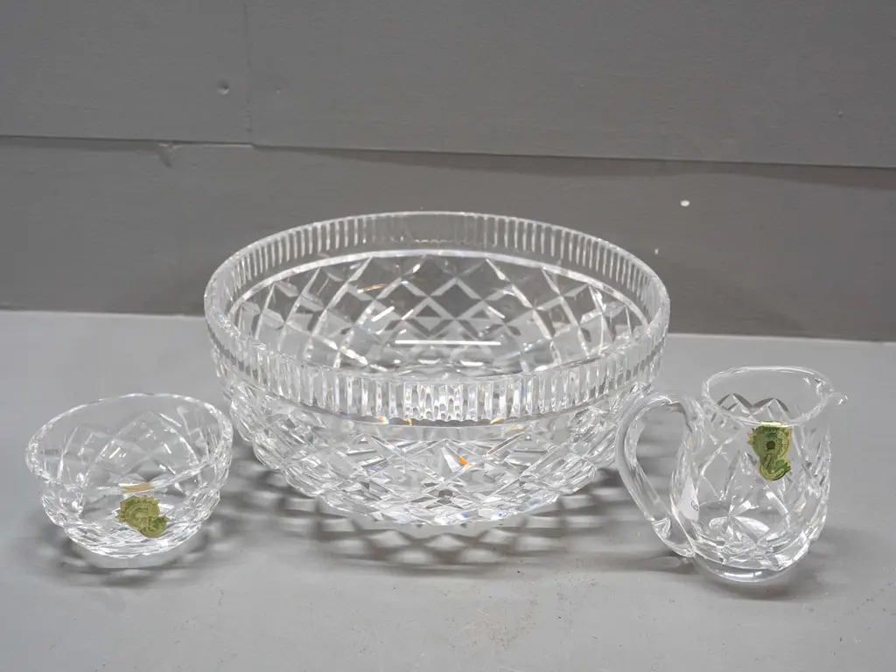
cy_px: 336
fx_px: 984
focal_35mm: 38
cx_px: 448
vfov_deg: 37.7
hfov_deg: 49.0
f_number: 5.6
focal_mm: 19
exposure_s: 1/200
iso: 3200
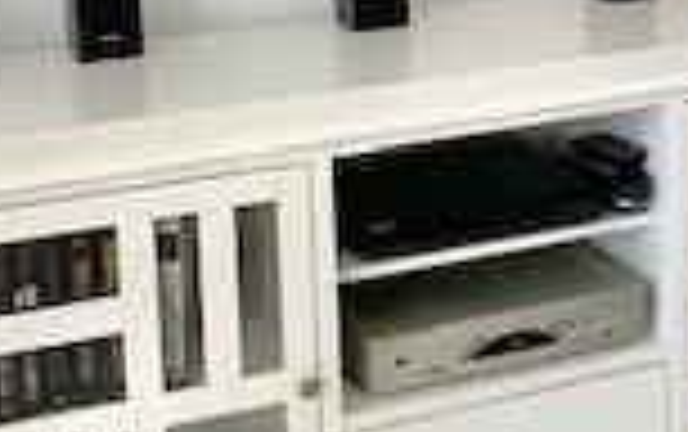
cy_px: -40
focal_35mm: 115
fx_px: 2159
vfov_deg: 11.3
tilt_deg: -10.5
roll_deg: +0.3
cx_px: 971
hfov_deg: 16.7
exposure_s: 1/121
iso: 80
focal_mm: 4.25
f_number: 1.8
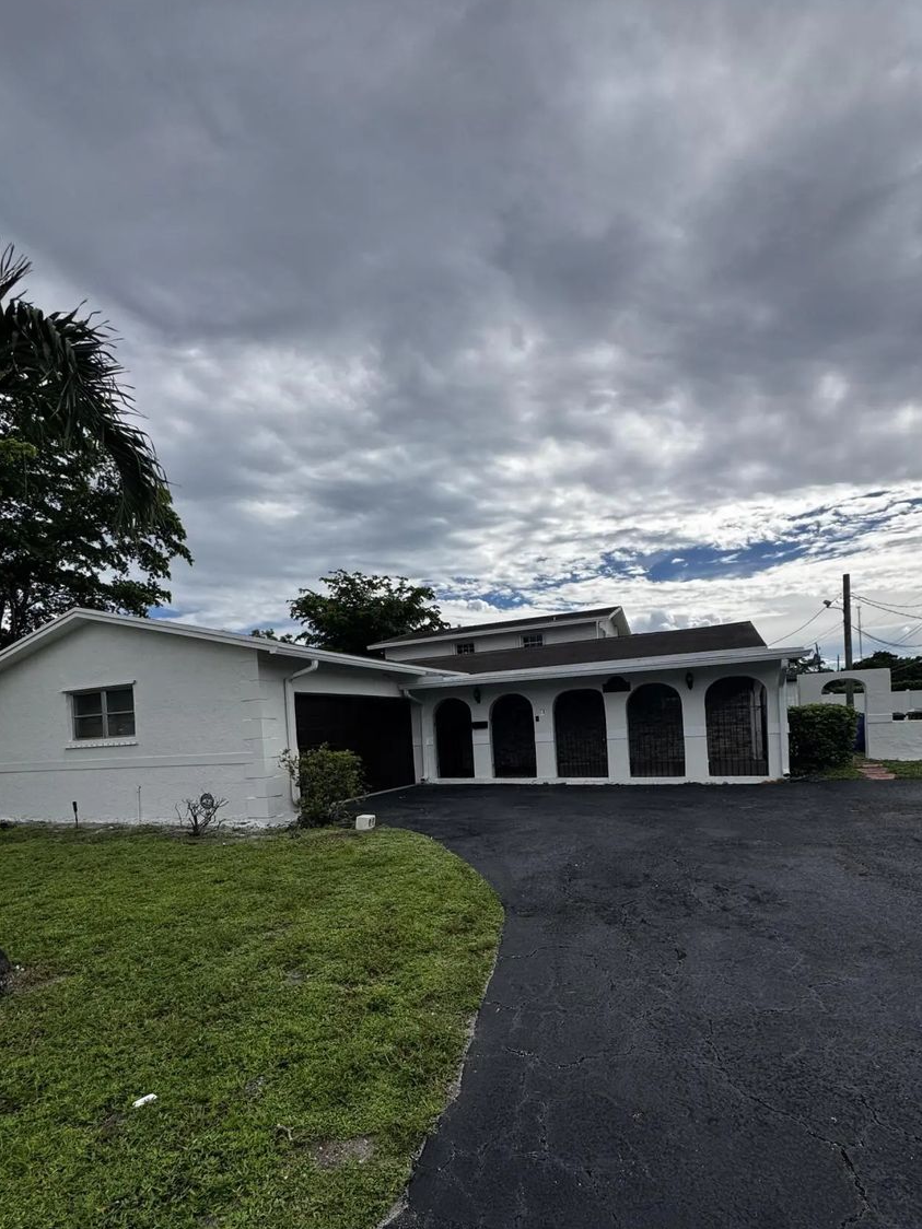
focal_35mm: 17
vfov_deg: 89.9
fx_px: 604
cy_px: 734
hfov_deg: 74.7
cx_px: 451
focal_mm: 2.22
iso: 50
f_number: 2.2
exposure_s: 1/2674
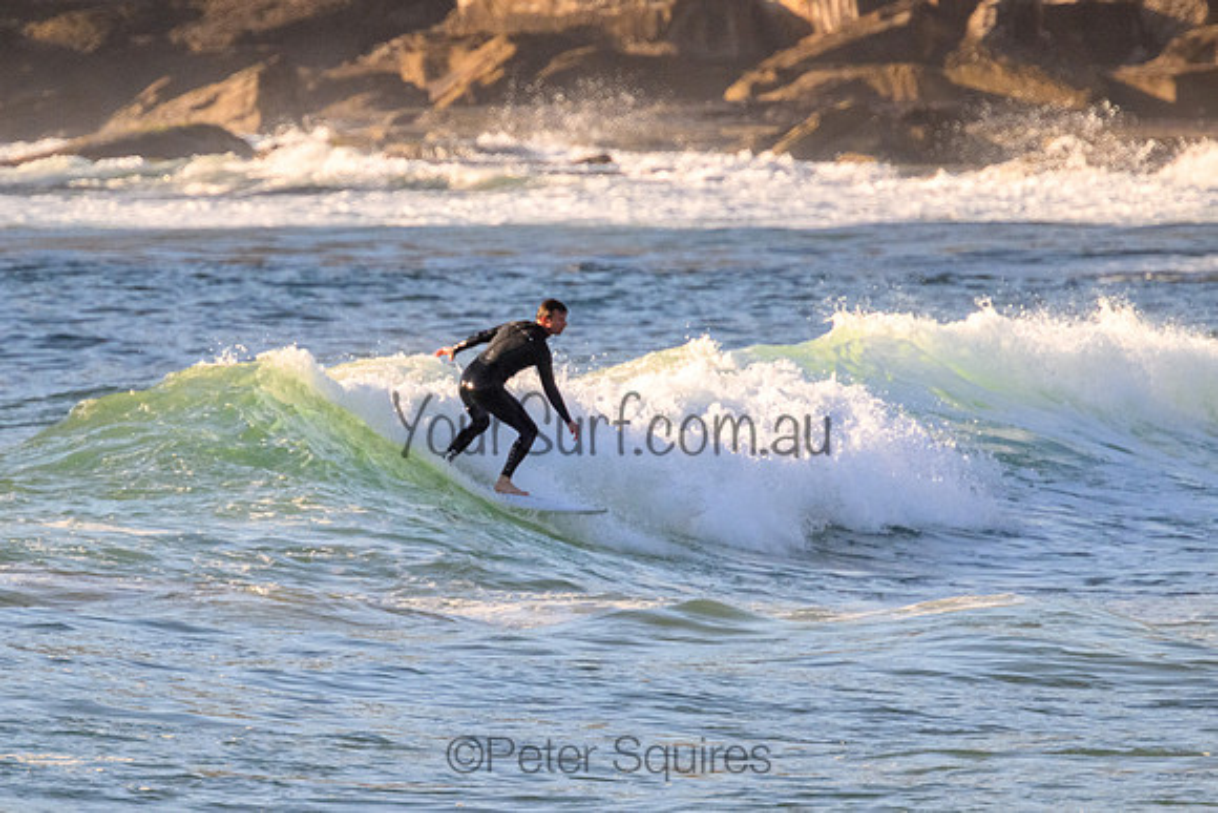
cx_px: 553
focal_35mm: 1043
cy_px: 412
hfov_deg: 2.0
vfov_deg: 1.3
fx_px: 35287
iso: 2000
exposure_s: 1/2000
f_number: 11
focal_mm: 800
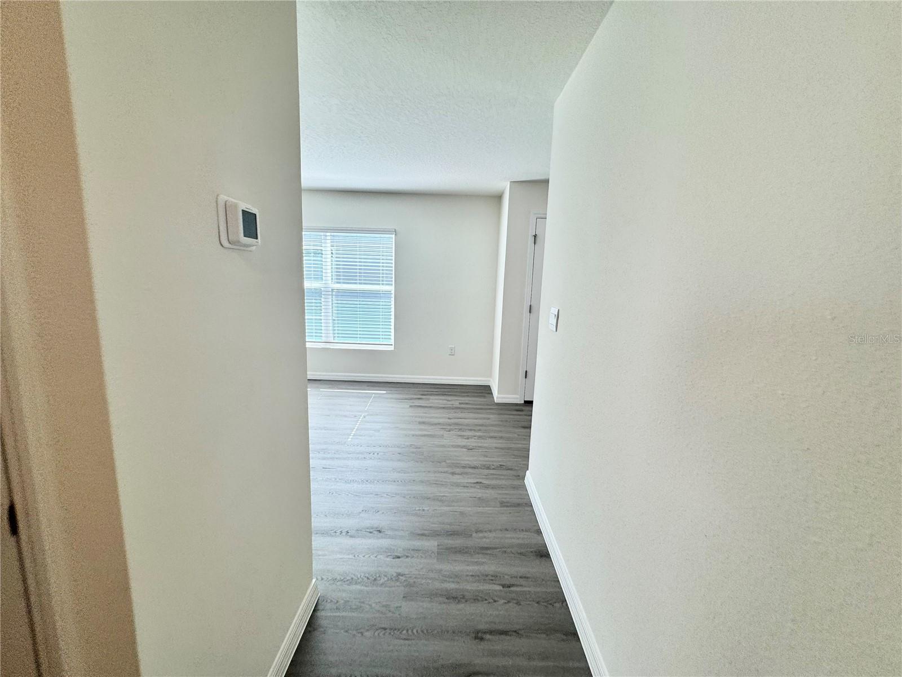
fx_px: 365
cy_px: 338
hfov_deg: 102.1
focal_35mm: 14
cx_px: 451
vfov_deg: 85.7
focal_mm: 2.22
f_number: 2.2
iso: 50
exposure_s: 1/120
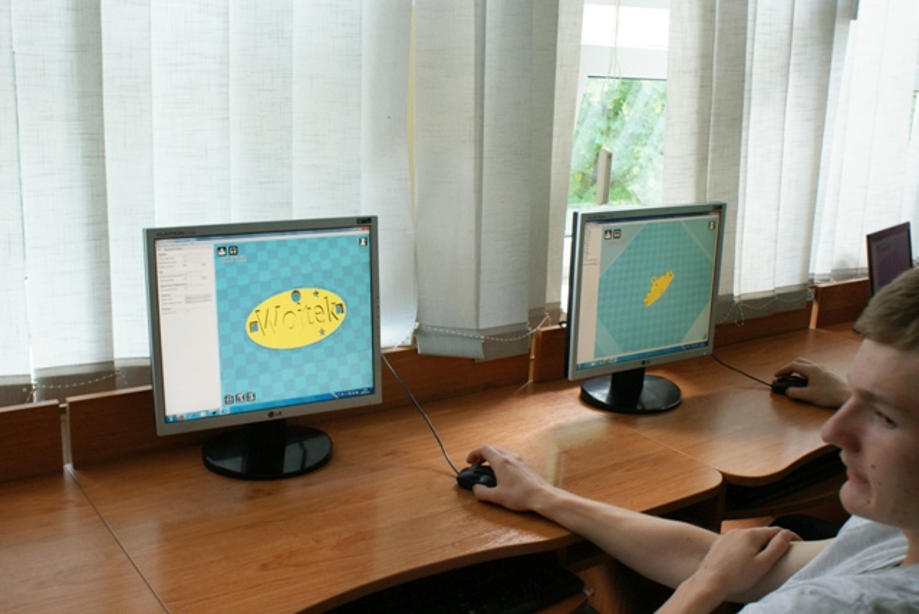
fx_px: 996
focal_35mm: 39
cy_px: 307
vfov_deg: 34.3
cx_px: 460
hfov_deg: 49.5
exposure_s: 1/60
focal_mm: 26
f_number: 5.6
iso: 400
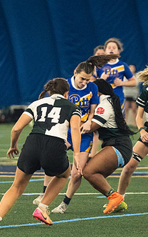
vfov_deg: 4.6
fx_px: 2926
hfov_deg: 2.9
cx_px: 75
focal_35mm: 454
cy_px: 141
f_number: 2.8
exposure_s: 1/500
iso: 11400
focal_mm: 165
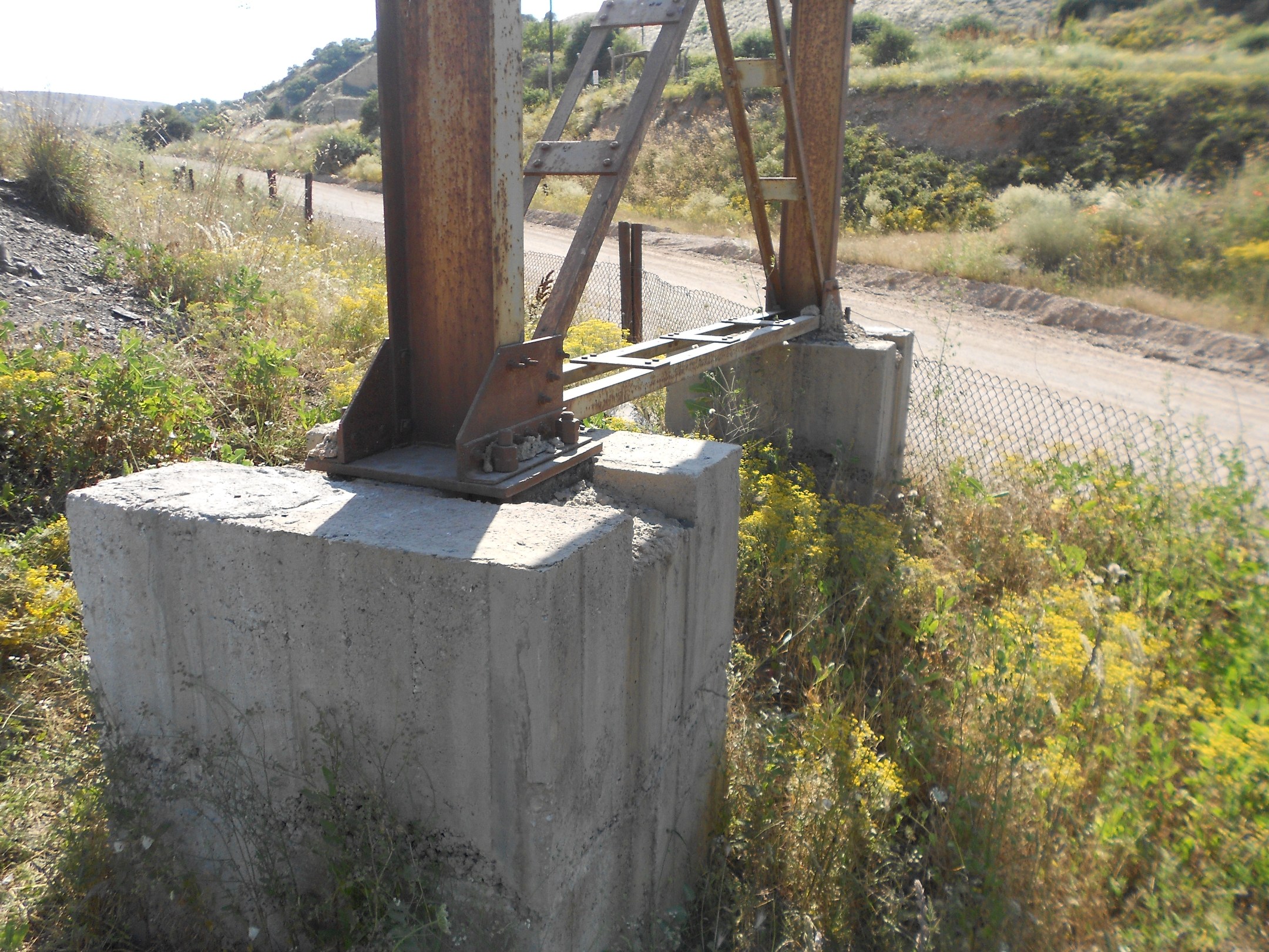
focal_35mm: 26
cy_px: 476
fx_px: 953
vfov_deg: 53.1
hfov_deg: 67.3
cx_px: 634
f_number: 3.2
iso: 80
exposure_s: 1/500
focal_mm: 4.6
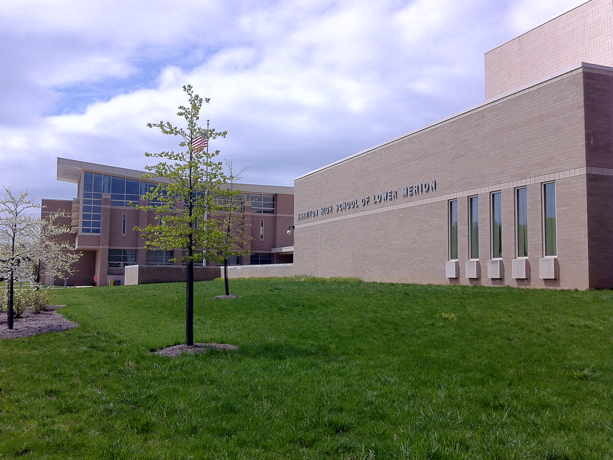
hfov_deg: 47.8
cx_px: 281
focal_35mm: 39
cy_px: 220
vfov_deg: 36.8
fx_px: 691
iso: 80
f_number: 2.8
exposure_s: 1/754
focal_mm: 3.85
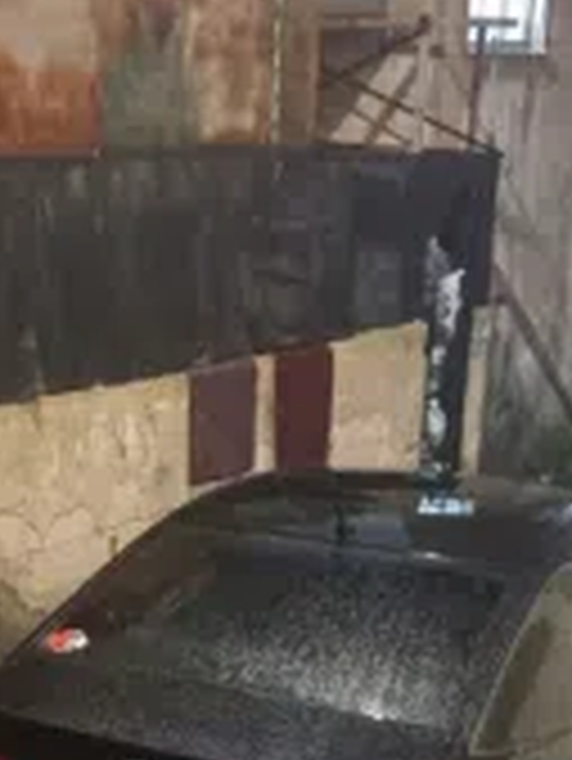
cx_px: 243
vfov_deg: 28.1
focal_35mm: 64
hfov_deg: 22.9
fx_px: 1408
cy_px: 791
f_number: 1.8
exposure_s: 1/15
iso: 1600
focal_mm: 4
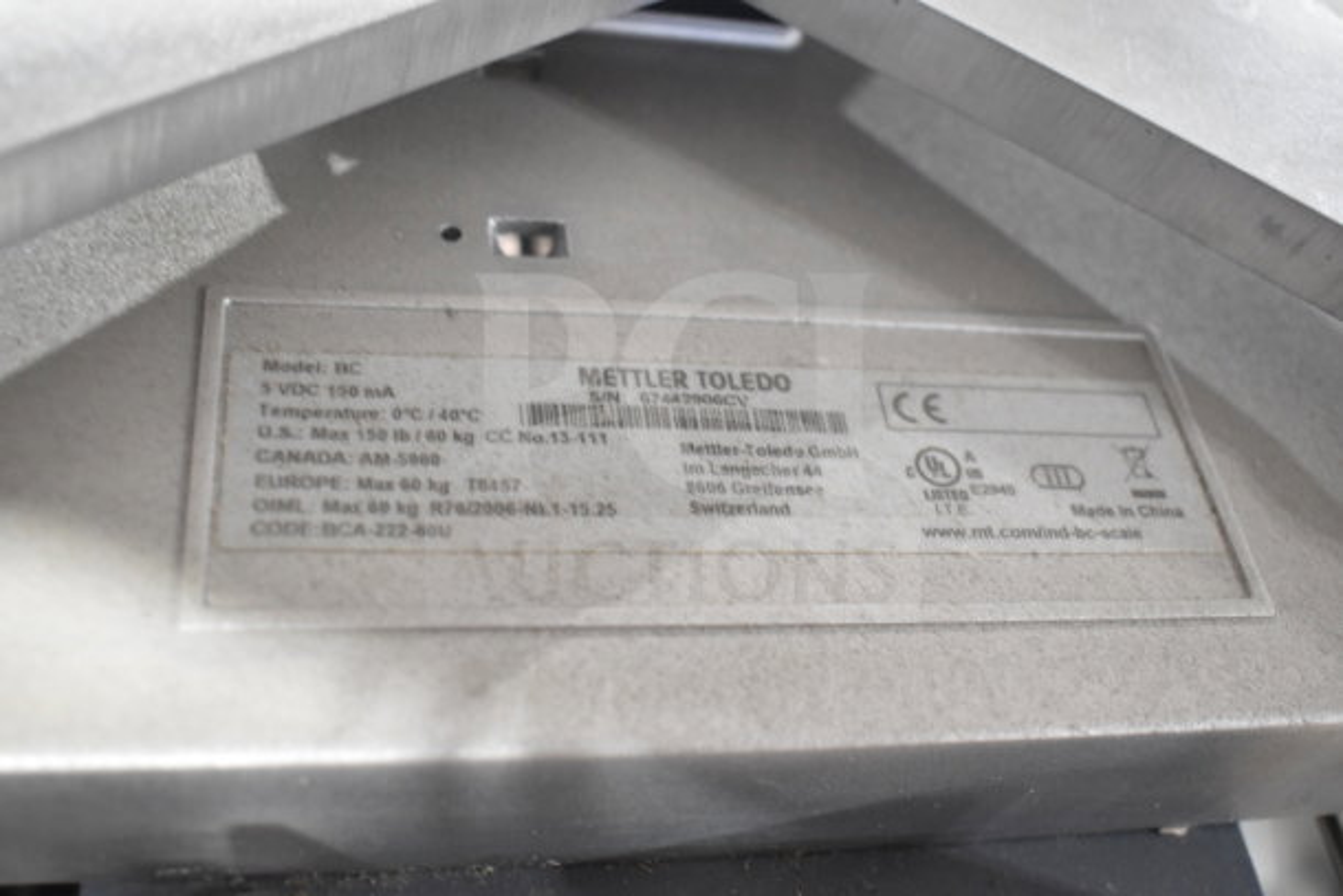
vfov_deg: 35.5
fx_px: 1399
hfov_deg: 51.3
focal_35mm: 38
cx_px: 672
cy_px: 448
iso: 1800
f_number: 4
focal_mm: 25
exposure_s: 1/40
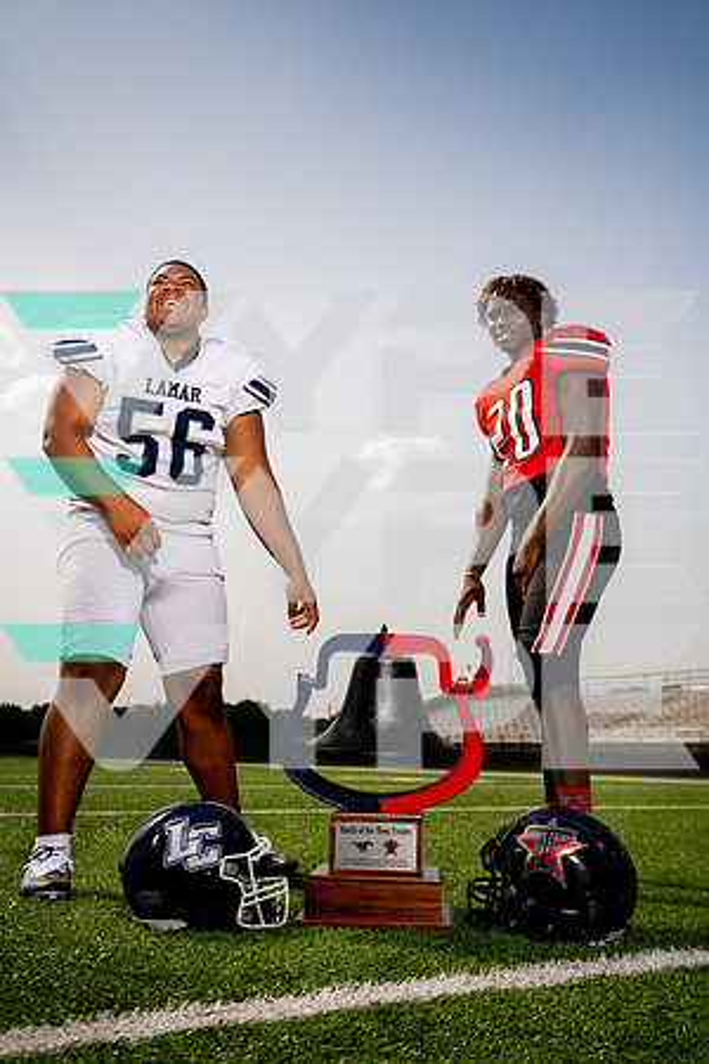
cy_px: 532
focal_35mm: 35
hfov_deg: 37.9
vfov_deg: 54.4
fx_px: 1034
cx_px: 354
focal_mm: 35
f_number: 4.5
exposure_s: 1/1250
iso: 100
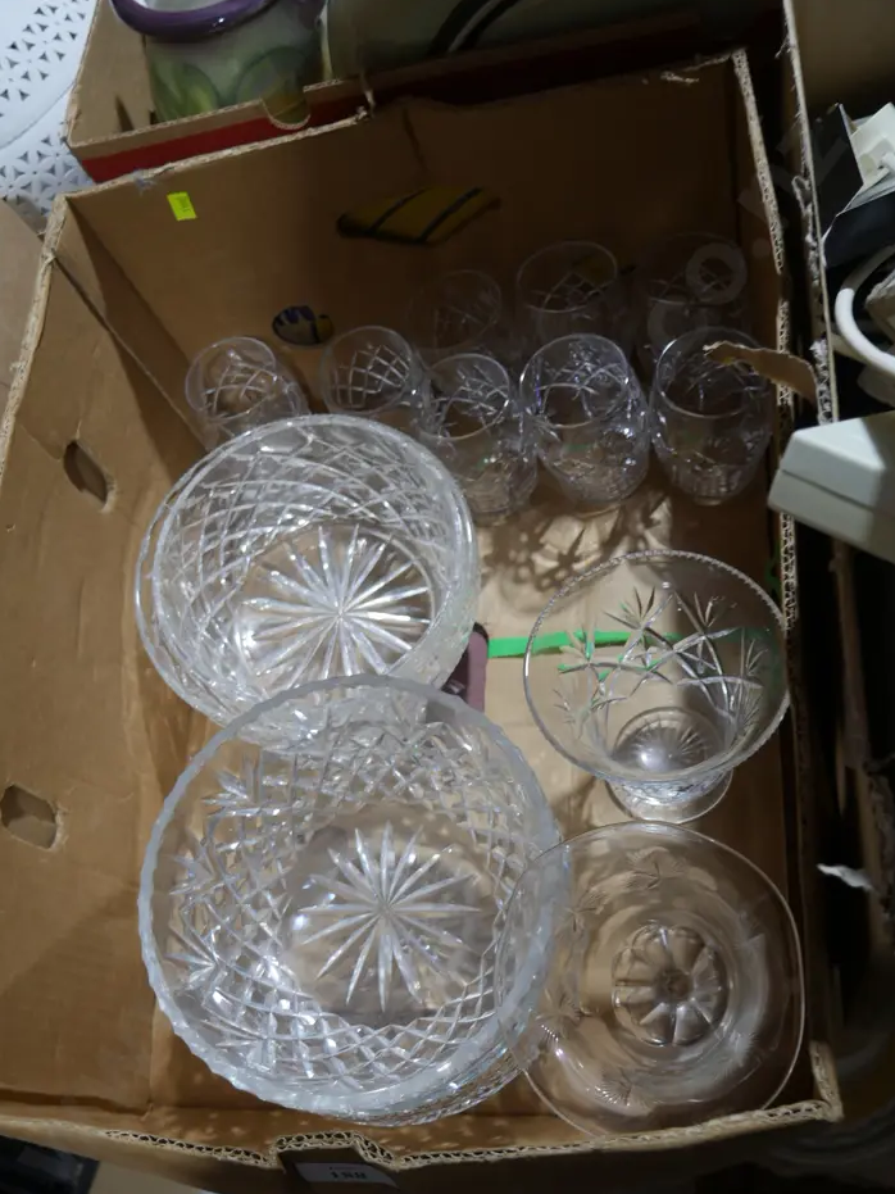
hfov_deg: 42.9
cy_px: 653
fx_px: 1138
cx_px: 431
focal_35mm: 33
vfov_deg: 55.3
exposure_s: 1/60
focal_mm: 15
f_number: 3.6
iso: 250
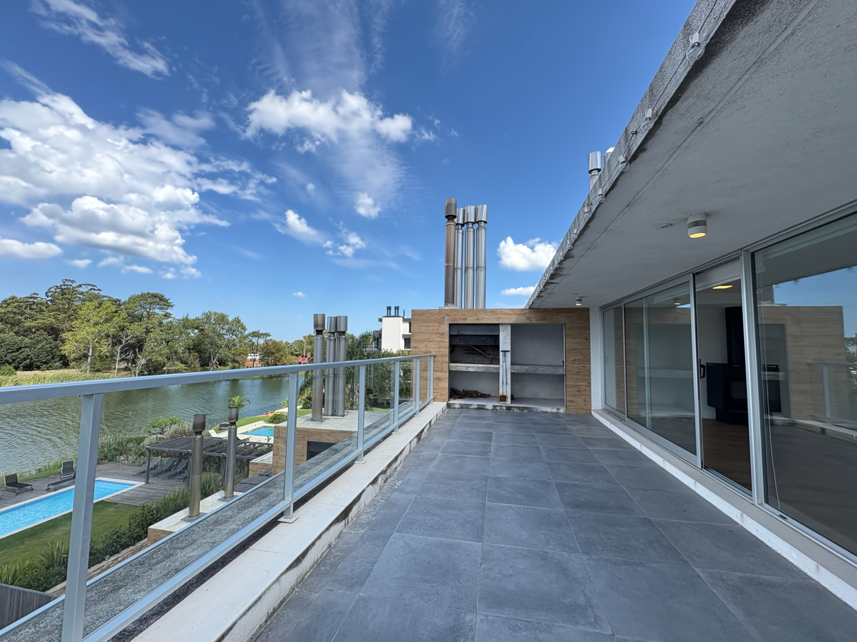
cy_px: 321
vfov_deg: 85.7
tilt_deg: +4.7
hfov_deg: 102.1
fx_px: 347
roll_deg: -0.2
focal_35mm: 14
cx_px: 428
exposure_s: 1/544
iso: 64
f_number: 2.2
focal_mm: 2.22
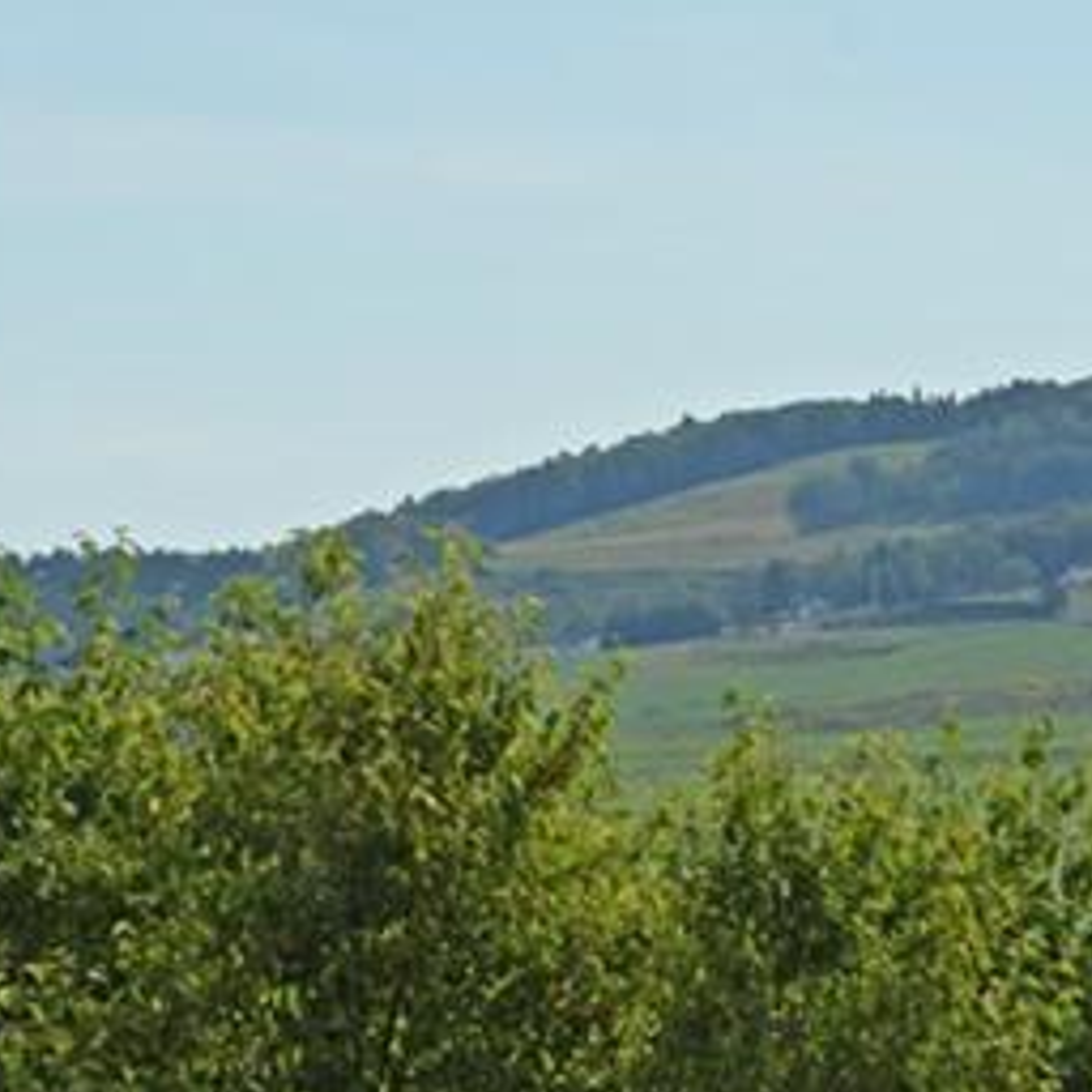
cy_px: 614
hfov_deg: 4.0
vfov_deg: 4.0
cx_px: 1096
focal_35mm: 433
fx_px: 15443
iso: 200
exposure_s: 1/100
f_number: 16
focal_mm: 85
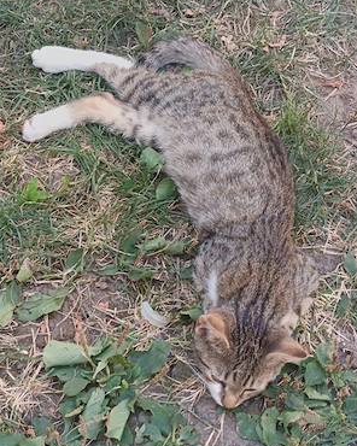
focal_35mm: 76
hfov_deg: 20.2
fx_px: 1004
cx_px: 180
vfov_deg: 25.1
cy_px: 212
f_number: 1.75
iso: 564
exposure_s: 1/100
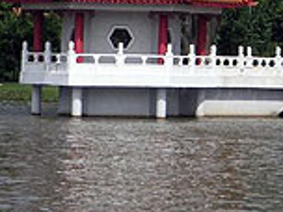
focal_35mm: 282
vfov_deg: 5.3
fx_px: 2305
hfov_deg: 7.0
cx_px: 311
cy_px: -36
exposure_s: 1/180
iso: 50
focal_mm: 14.7
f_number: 8
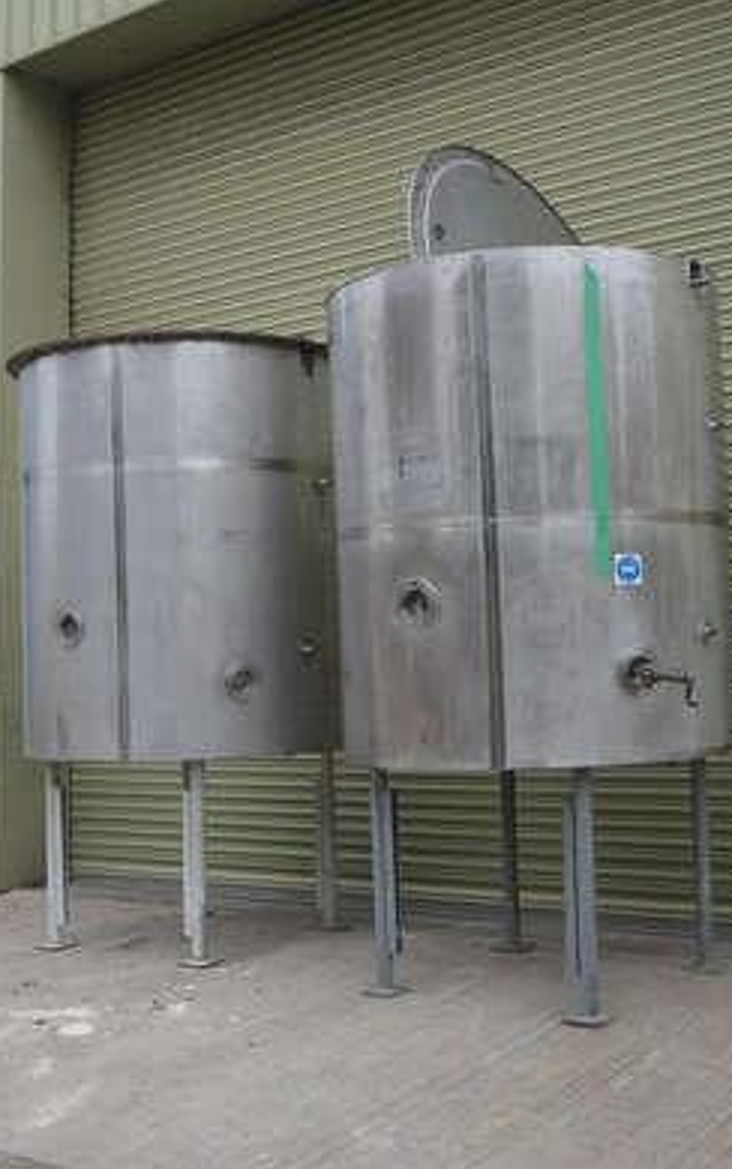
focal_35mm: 47
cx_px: 384
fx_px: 1499
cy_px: 576
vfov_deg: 42.6
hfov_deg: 27.4
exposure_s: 1/125
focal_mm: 30
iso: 200
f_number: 5.6
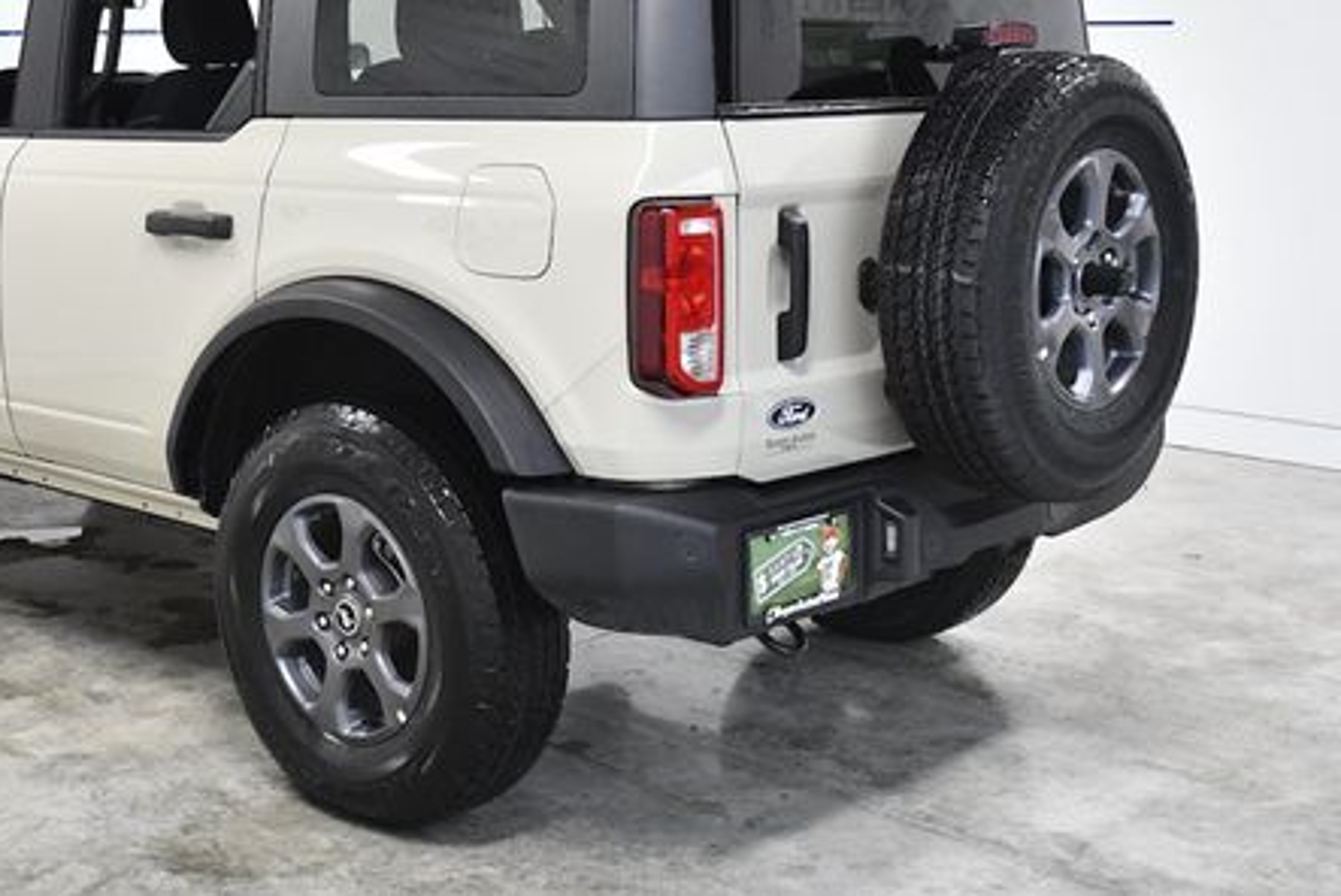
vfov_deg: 25.8
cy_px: 253
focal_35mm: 52
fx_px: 1938
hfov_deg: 37.6
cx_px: 421
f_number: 4.5
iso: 2500
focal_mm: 24
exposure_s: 1/400
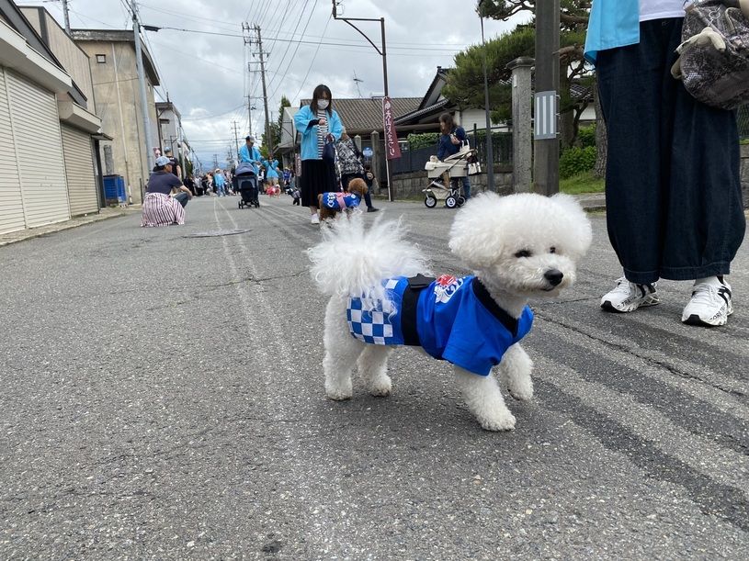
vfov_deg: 53.1
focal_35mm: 26
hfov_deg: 67.3
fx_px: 562
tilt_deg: -11.7
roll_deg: +1.9
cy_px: 280
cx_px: 374
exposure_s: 1/1484
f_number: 1.8
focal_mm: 4.25
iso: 32
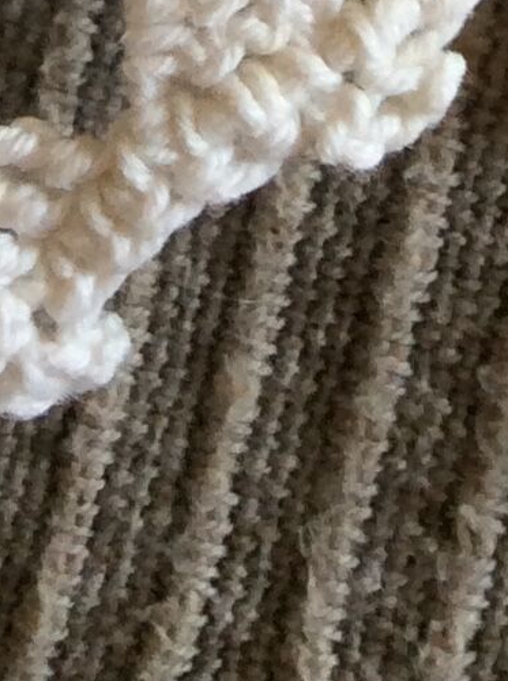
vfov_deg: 10.4
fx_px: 3259
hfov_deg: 8.9
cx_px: 399
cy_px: -903
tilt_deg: -81.2
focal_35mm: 166
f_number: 2.4
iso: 40
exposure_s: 1/33
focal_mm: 3.3
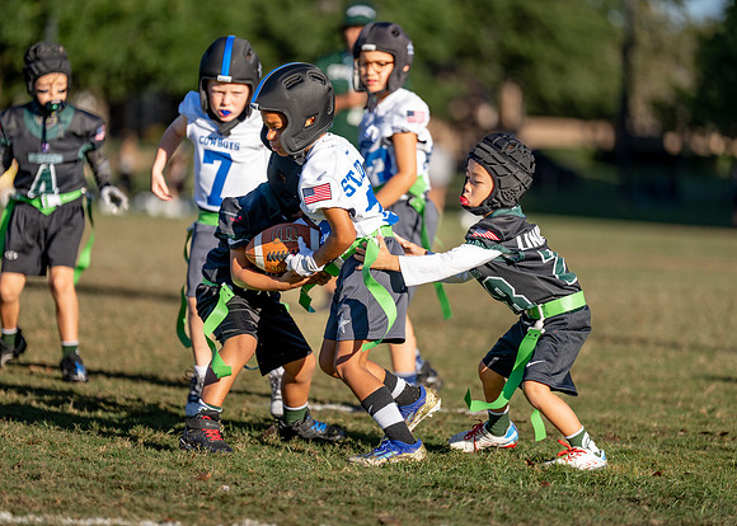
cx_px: 368
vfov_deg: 8.1
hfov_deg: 11.3
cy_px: 263
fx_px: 3728
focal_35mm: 178
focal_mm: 170
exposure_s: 1/1250
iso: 100
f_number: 2.8
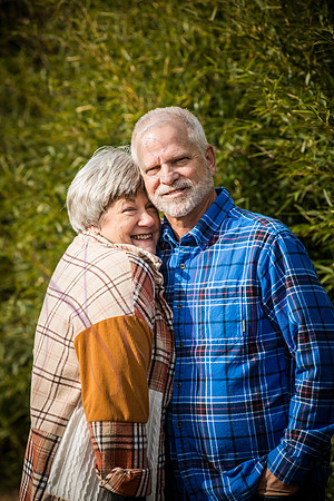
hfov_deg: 8.9
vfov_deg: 13.2
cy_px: 250
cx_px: 167
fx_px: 2157
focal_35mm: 155
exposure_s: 1/1000
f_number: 6.3
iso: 400
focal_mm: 155
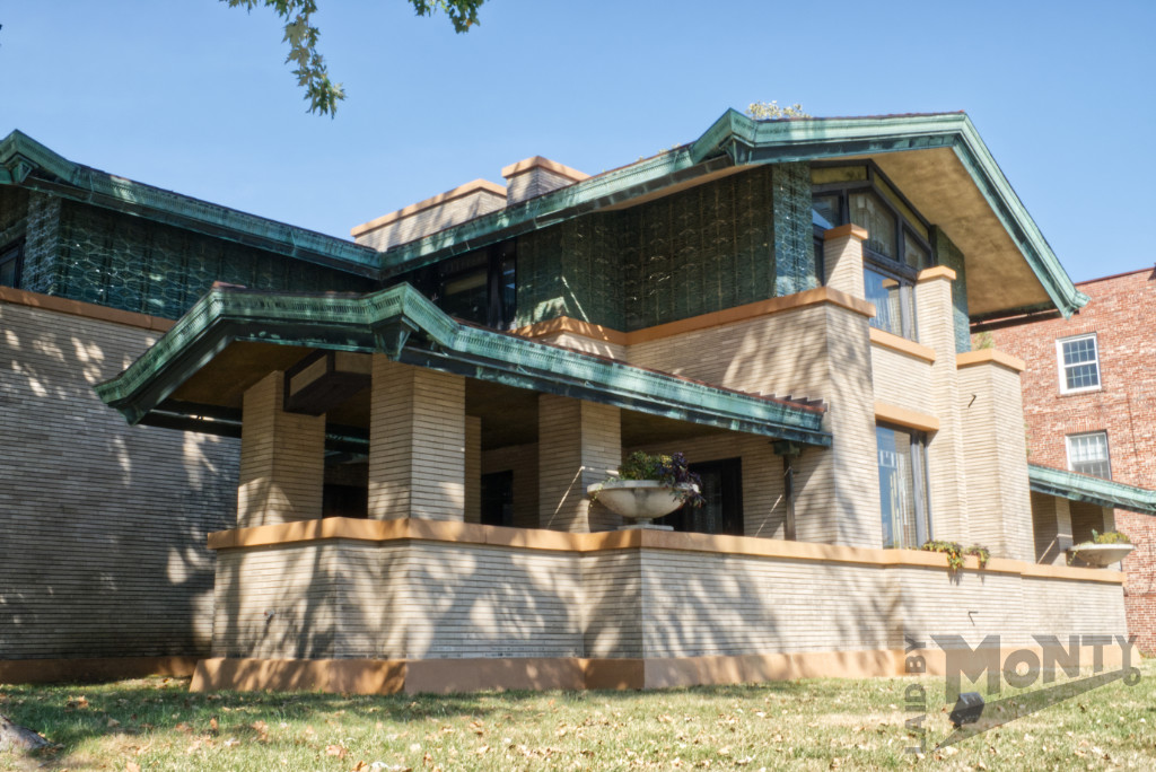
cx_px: 578
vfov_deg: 36.9
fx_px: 1157
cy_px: 386
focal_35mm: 36
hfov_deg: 53.1
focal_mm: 13.3
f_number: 16
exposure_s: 1/40
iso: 160
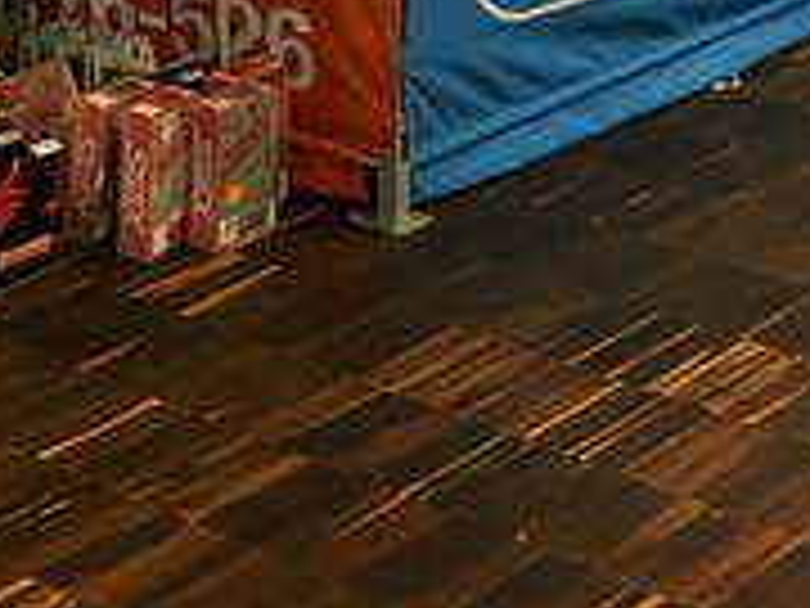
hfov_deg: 15.2
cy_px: -354
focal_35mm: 121
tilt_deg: -9.3
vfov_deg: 11.6
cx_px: -356
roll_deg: -0.3
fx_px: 2831
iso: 64
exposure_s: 1/17
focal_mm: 4.15
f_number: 2.2
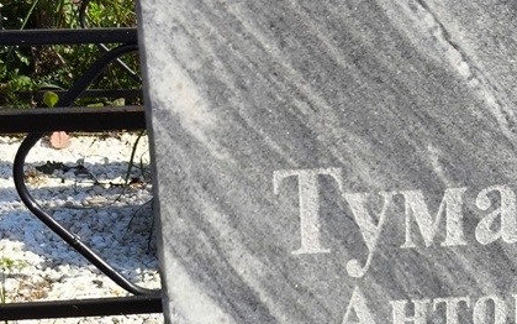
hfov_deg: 20.2
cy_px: 370
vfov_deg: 12.7
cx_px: 450
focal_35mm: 101
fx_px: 1423
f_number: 1.7
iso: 50
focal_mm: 4.71
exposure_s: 1/772
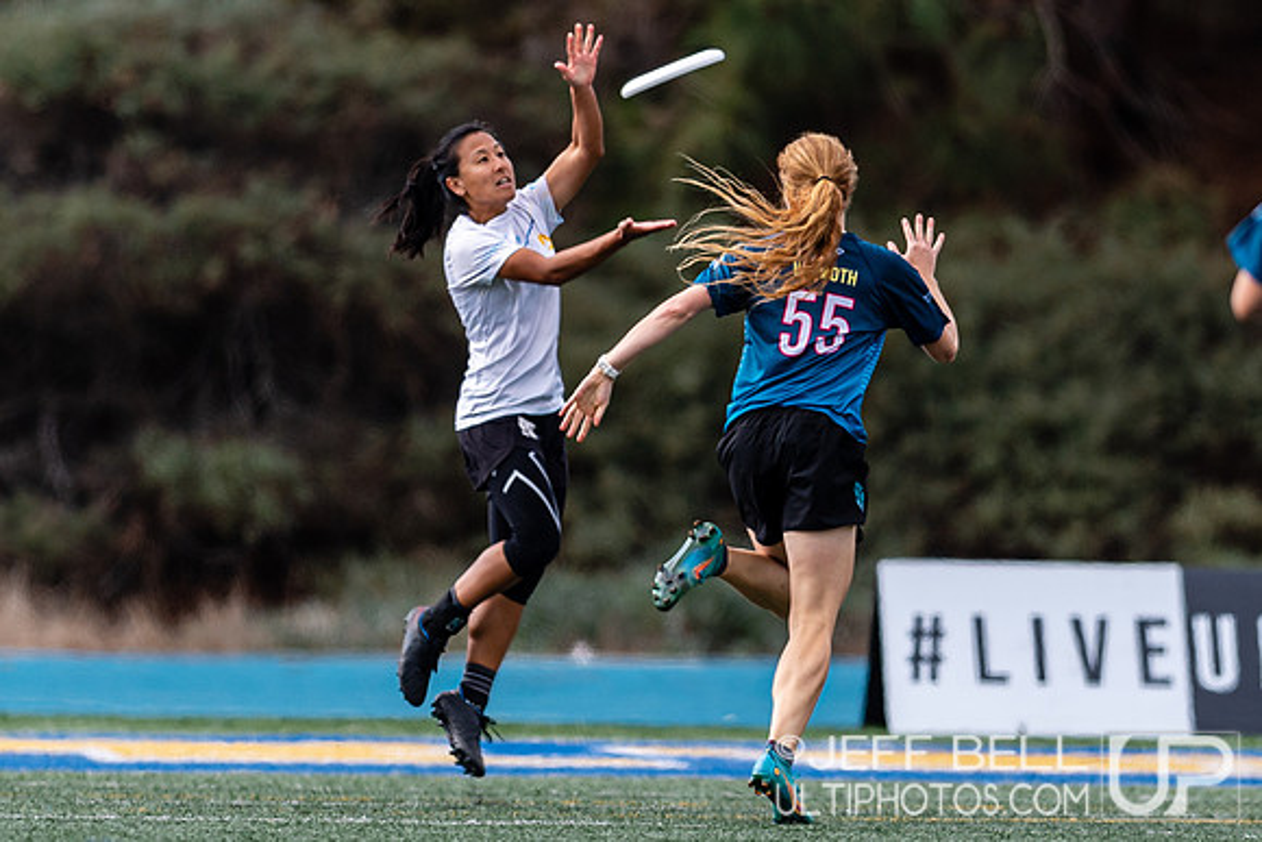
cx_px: 624
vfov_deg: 1.3
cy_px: 428
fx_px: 37448
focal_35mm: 1068
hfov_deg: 1.9
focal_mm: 400
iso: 100
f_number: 2.8
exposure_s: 1/1000
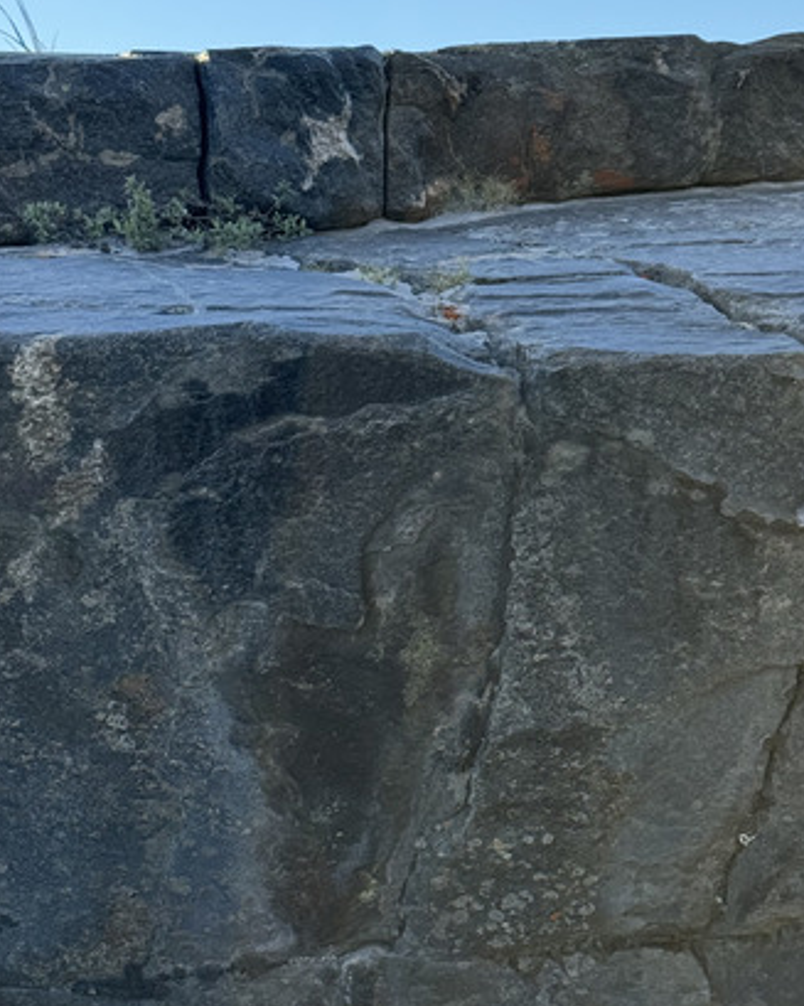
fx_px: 2589
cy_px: 423
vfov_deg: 22.0
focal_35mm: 87
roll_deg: +4.2
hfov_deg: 17.5
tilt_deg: +1.7
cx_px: 666
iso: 64
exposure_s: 1/2179
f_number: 1.78
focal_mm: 6.76
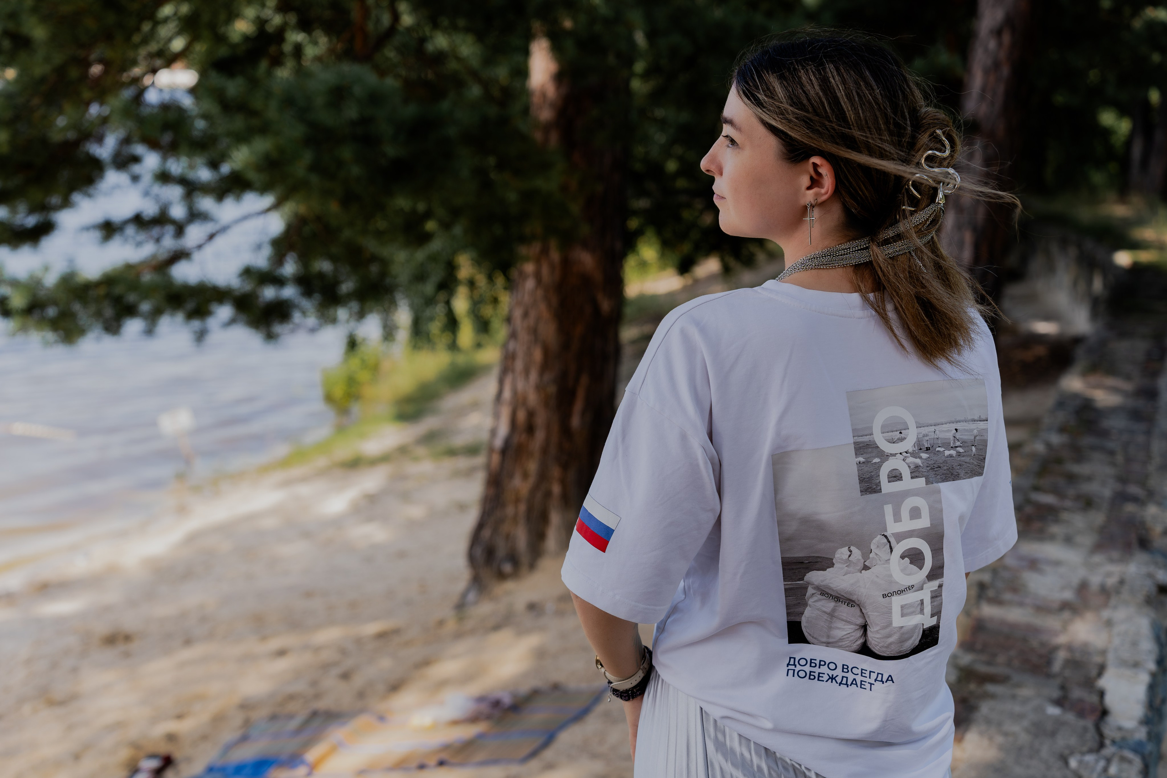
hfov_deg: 41.1
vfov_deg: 28.1
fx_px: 1556
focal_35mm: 48
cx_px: 584
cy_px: 389
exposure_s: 1/320
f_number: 3.5
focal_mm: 48
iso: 160
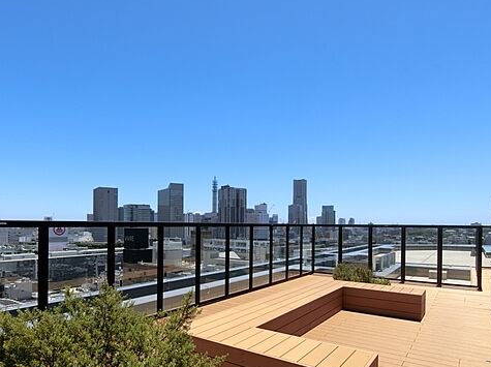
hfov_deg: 71.6
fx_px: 340
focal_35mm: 24
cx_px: 227
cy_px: 226
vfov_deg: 56.1
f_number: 6.9
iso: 80
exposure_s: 1/320
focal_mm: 4.06
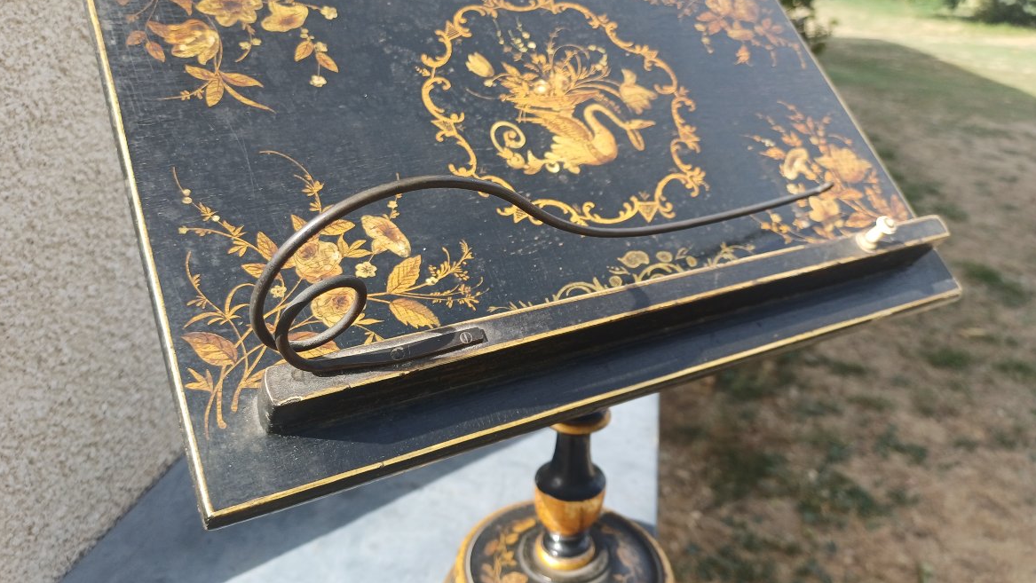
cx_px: 514
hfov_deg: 67.9
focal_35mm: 28
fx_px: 769
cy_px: 302
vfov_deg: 41.5
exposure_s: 1/306
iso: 50
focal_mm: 4.65
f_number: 1.8
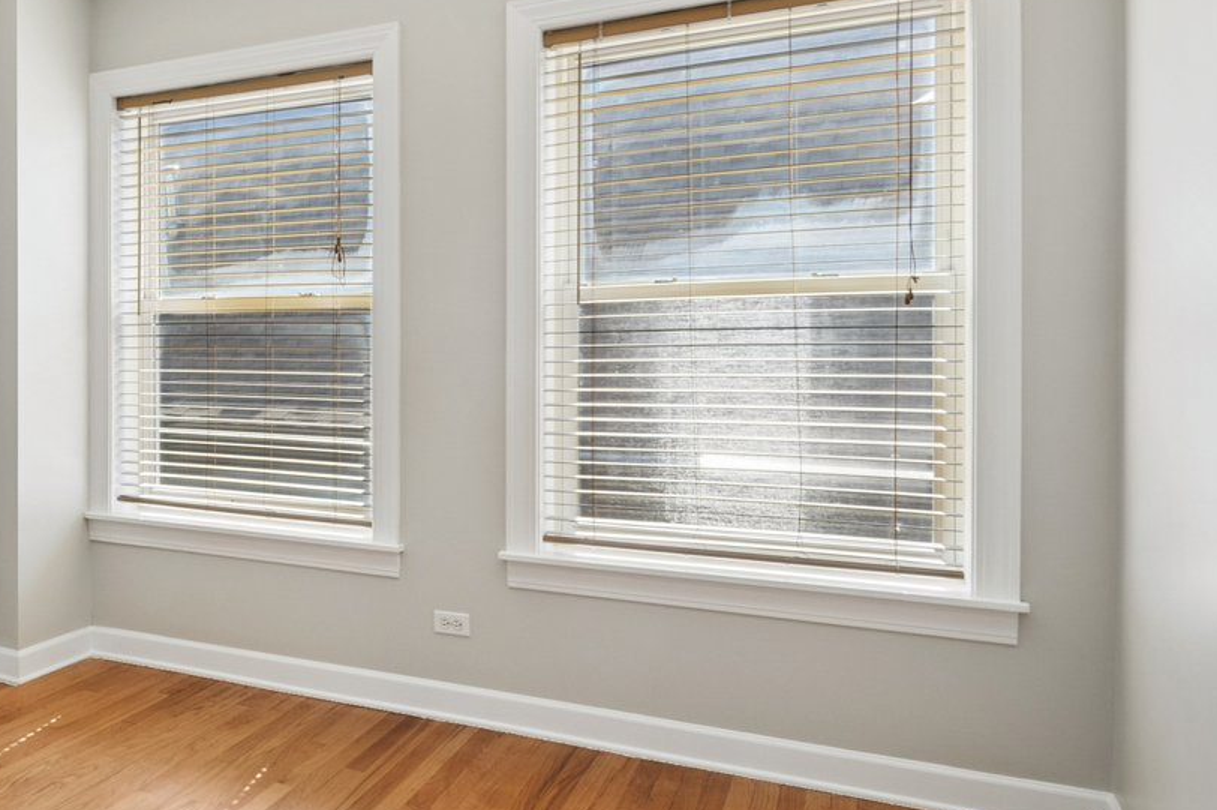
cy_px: 357
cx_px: 163
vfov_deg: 43.5
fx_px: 1013
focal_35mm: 30
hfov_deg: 55.3
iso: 200
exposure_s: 1/25
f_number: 10
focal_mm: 10
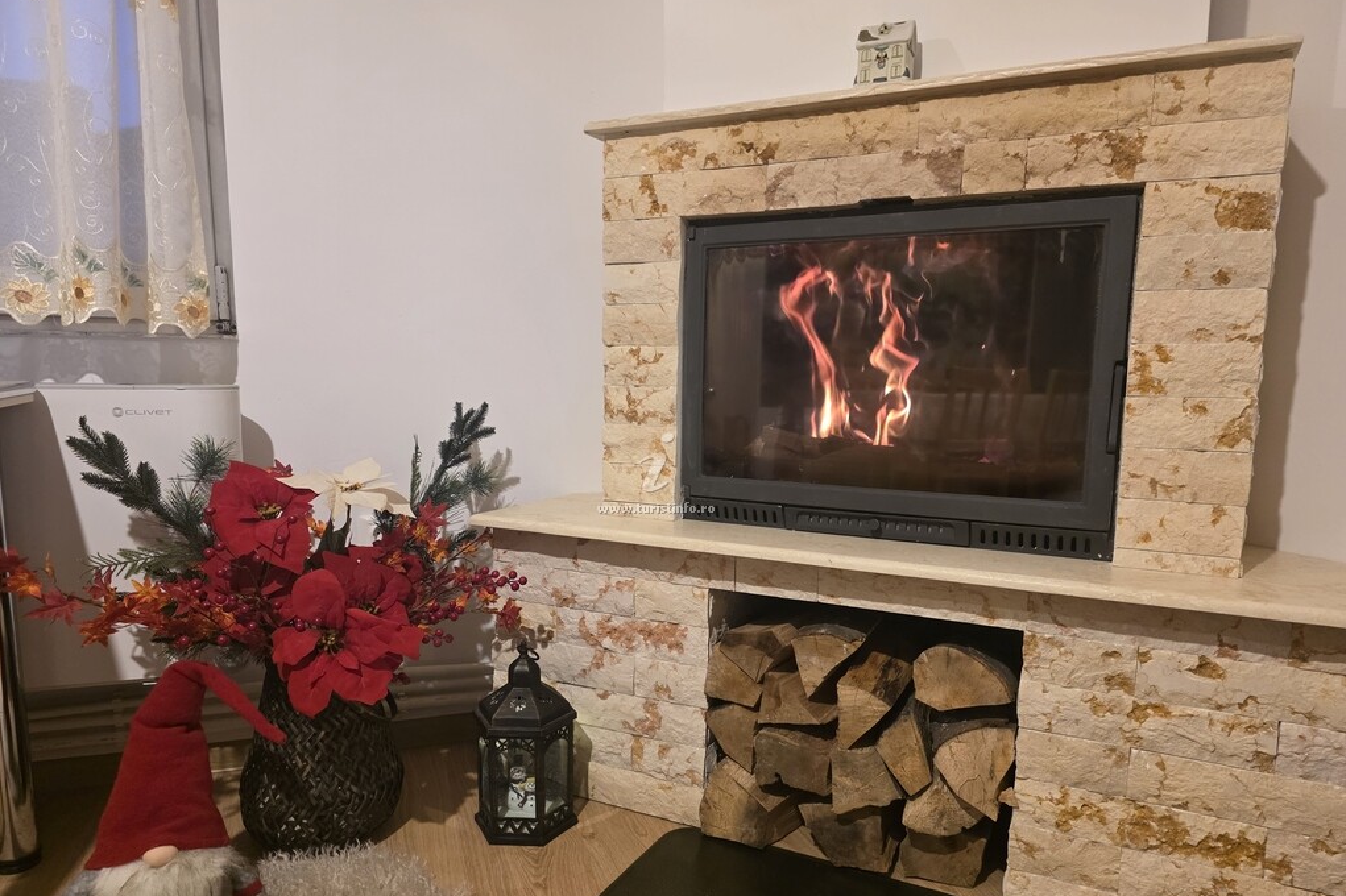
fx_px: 897
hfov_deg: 73.8
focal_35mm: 24
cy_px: 488
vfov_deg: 53.0
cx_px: 672
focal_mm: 6.3
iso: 800
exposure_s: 1/120
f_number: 1.7
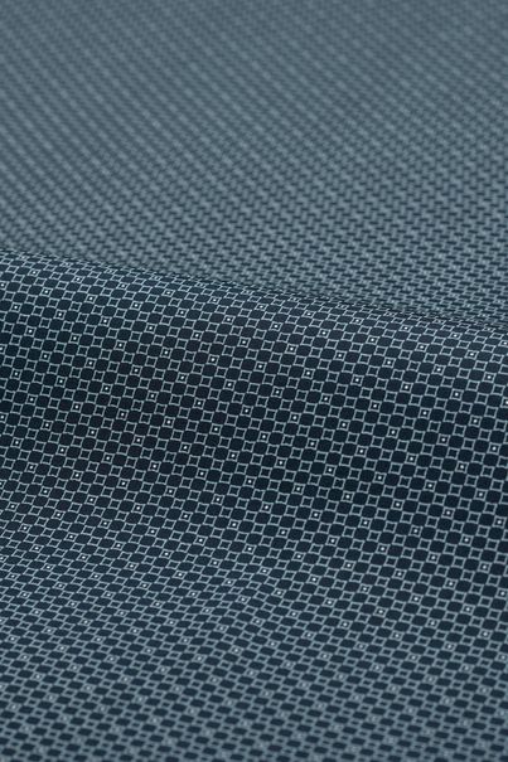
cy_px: 381
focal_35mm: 85
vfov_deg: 23.9
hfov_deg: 16.1
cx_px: 254
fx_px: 1800
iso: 160
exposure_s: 1/100
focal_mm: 85
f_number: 8
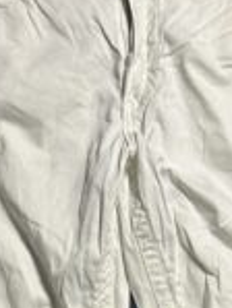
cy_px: 392
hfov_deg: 15.9
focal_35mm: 93
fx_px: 830
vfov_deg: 19.5
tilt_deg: -65.4
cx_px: 122
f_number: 1.5
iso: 125
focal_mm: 5.7
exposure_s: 1/100
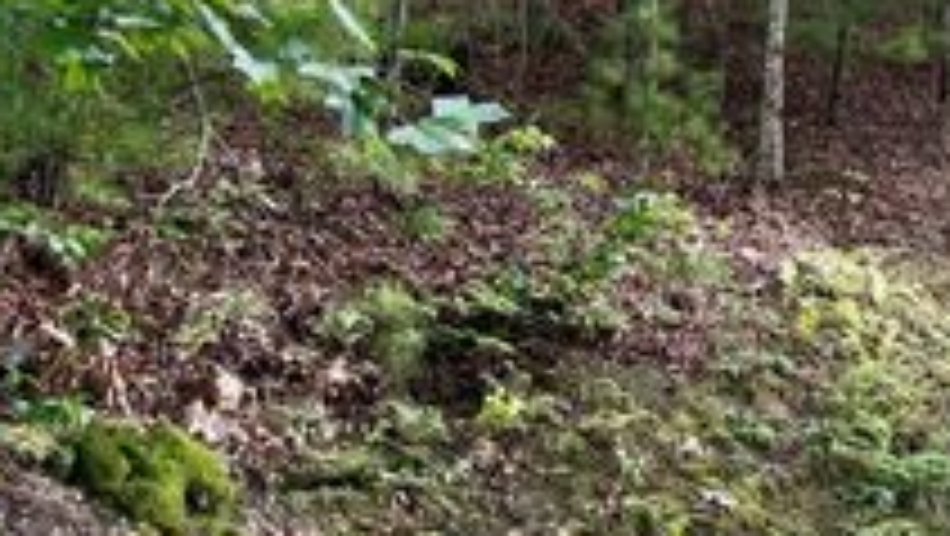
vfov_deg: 17.8
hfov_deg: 30.9
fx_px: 1563
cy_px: -214
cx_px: 991
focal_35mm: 62
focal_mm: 6.76
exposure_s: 1/165
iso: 100
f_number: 1.78
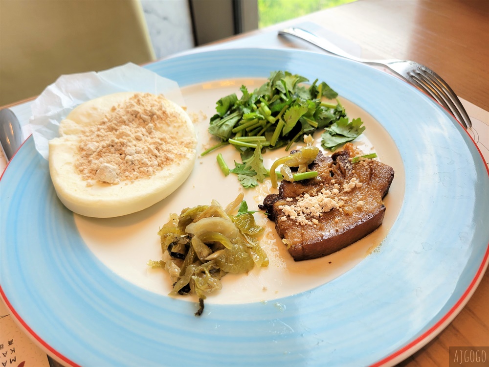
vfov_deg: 53.1
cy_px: 184
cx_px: 244
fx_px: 367
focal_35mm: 26
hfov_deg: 67.3
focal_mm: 5.4
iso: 80
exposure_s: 1/120
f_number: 1.8
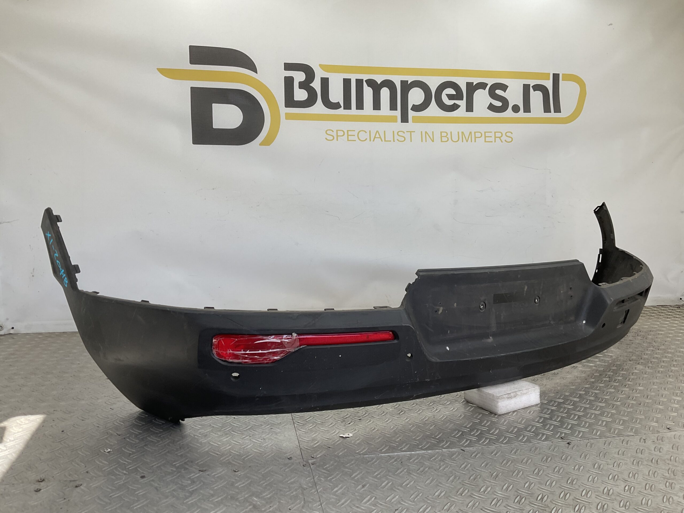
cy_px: 256
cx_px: 342
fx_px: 573
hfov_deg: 61.7
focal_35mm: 29
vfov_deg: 48.2
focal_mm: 3
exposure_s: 1/202
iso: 16
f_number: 1.8
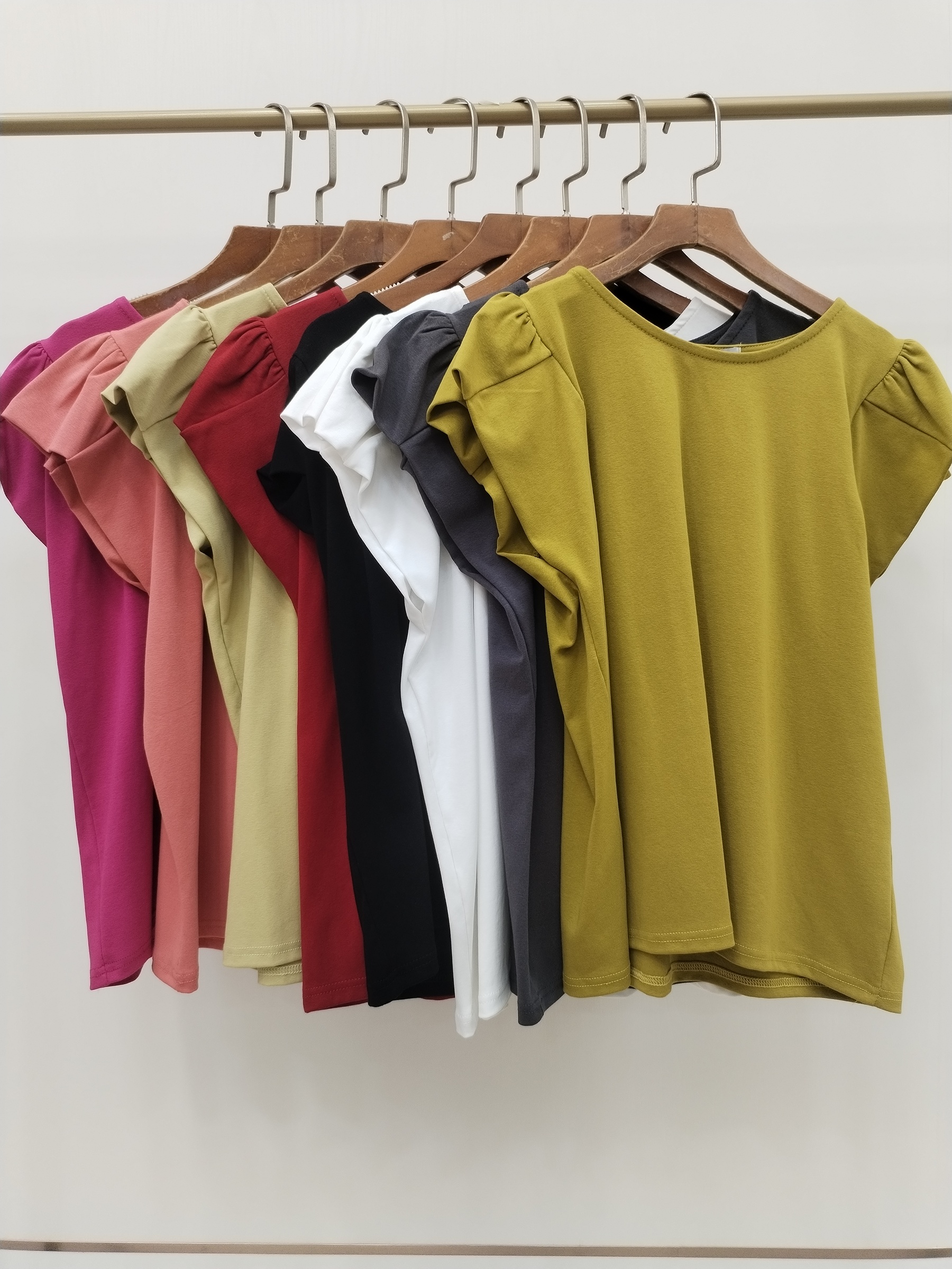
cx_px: 476
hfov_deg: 48.2
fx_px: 1063
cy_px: 634
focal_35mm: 29
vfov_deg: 61.7
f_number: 1.8
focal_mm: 4.75
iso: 180
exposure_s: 1/60
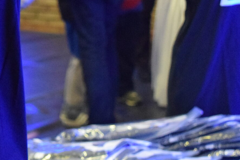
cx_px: 43
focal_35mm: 195
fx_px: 1303
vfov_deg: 7.0
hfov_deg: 10.5
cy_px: -13
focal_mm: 45
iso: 6400
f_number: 5
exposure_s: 1/20
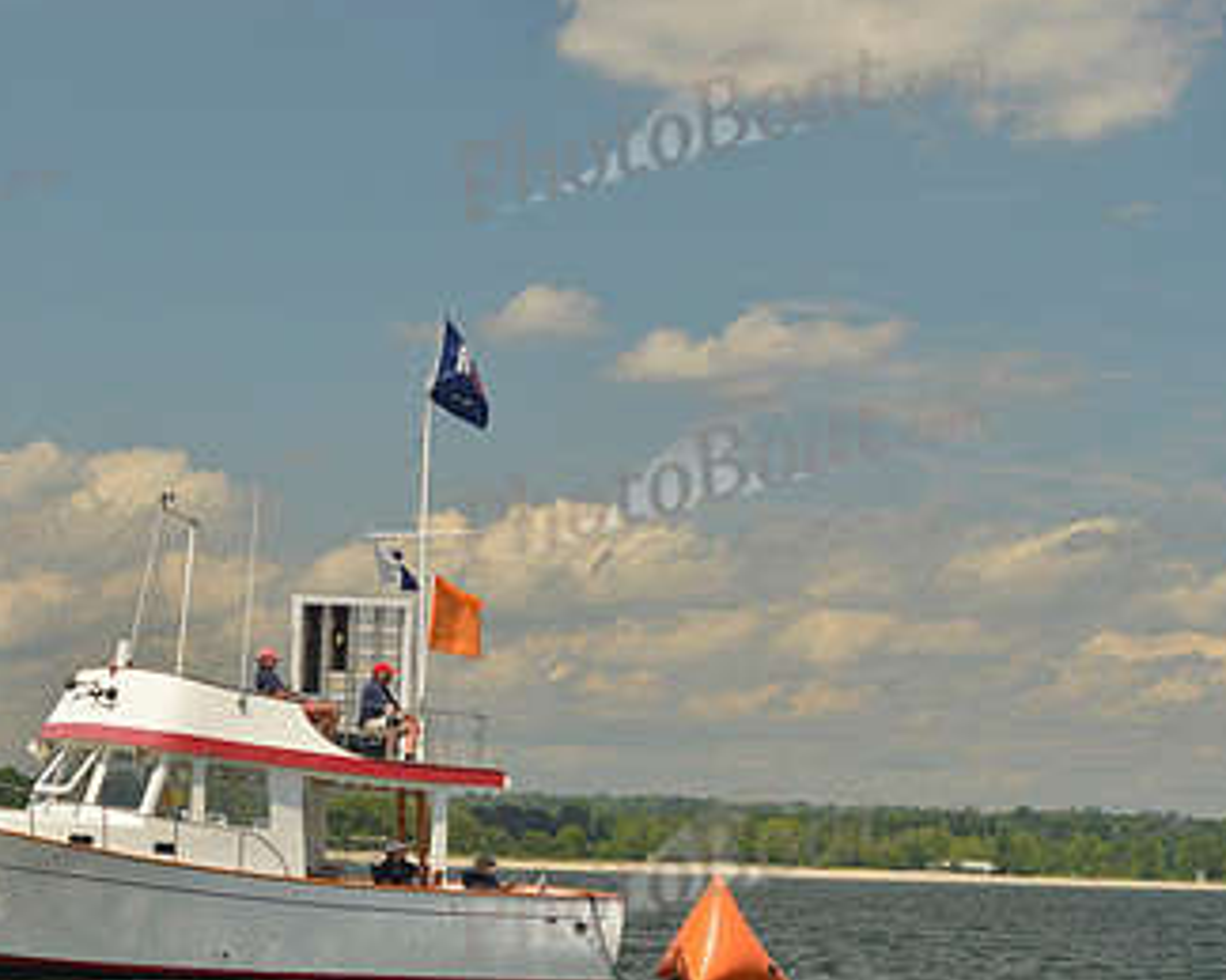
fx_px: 4752
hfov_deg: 14.6
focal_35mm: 131
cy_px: 721
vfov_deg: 11.7
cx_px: 261
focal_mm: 78
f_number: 5.6
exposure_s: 1/800
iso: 200
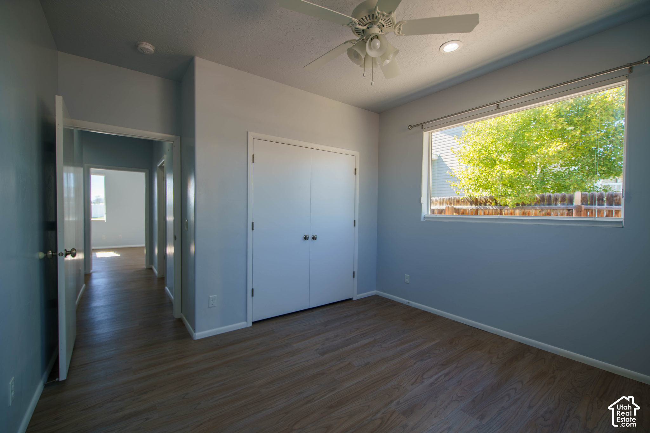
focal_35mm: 15
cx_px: 325
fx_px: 271
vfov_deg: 77.3
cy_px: 216
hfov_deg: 100.4
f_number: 8
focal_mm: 15
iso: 100
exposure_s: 1/250
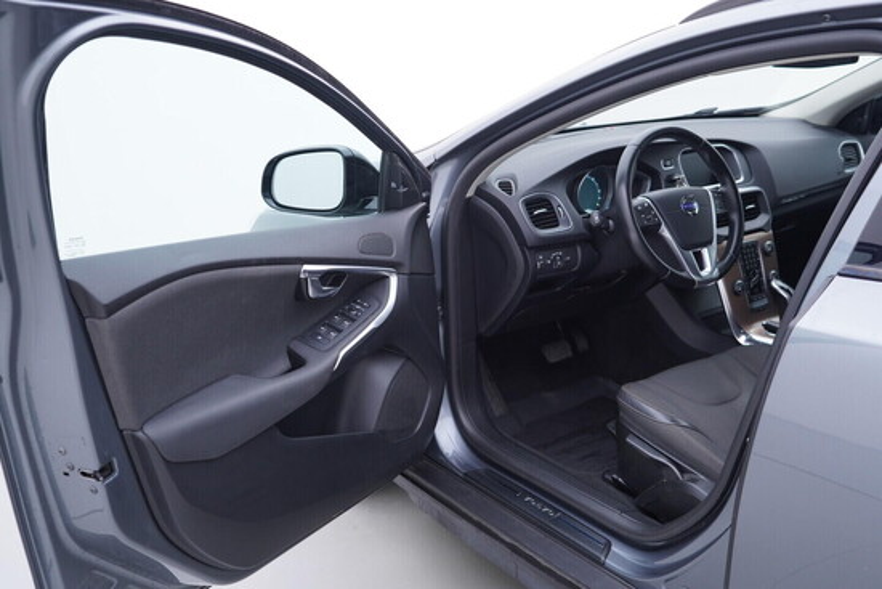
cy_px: 294
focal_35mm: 36
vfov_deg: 36.9
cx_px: 441
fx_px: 882
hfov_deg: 53.1
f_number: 2.8
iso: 125
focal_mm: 24
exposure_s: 1/40
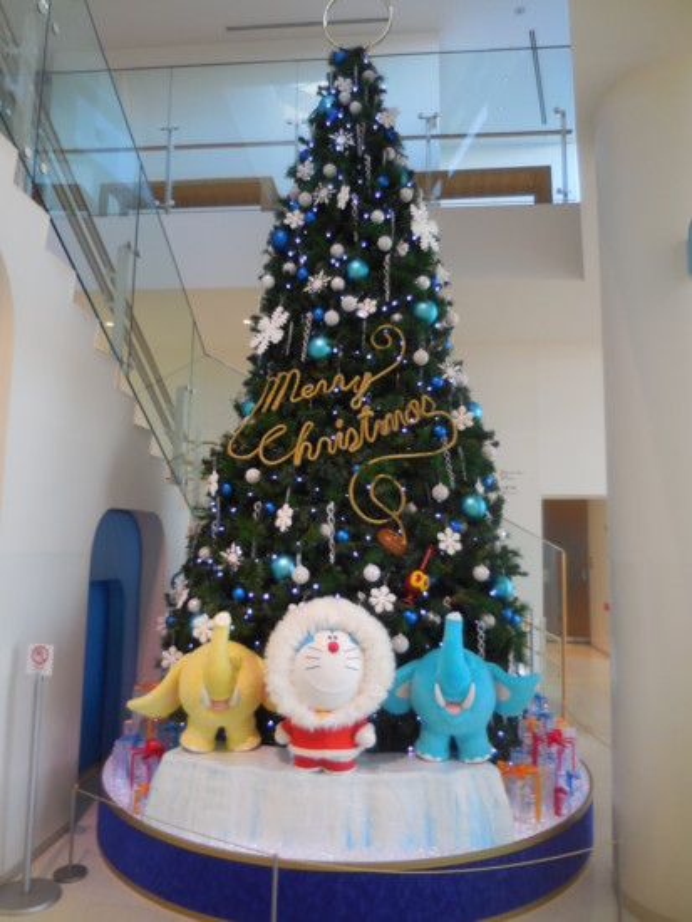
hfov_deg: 54.9
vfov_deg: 69.4
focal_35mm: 25
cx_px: 346
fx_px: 666
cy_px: 461
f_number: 3.3
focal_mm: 4.5
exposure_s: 1/50
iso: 125
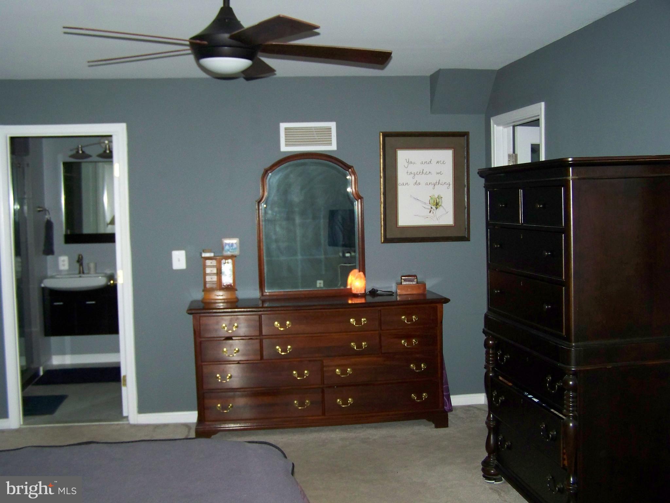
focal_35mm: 38
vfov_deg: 37.7
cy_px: 252
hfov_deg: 49.0
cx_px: 335
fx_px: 735
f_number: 2.8
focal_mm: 6.3
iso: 200
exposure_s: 1/30
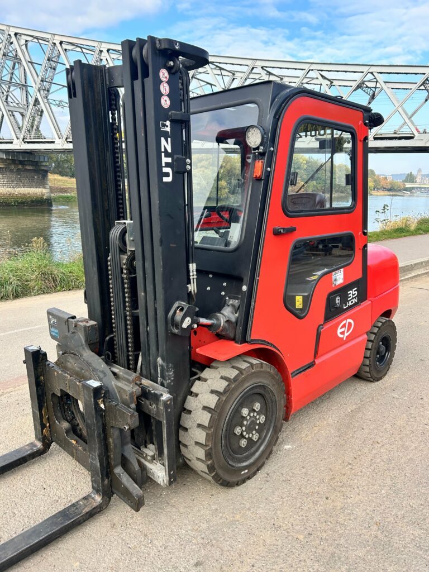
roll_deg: -2.3
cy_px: 286
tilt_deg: -12.7
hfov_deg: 53.1
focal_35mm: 26
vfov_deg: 67.3
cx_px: 214
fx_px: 430
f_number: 1.5
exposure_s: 1/949
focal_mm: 5.7
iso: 50
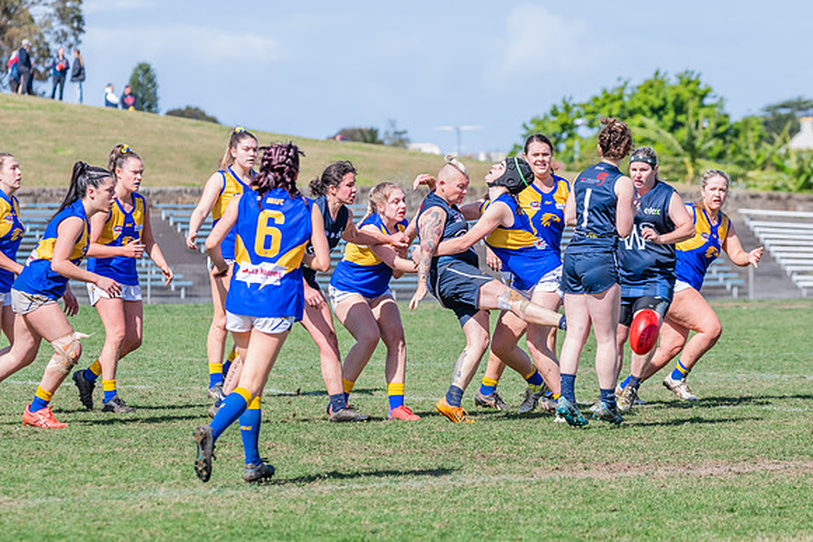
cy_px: 307
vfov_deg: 4.8
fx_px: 6489
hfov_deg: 7.2
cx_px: 485
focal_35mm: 287
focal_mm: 240
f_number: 9
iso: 800
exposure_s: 1/1600
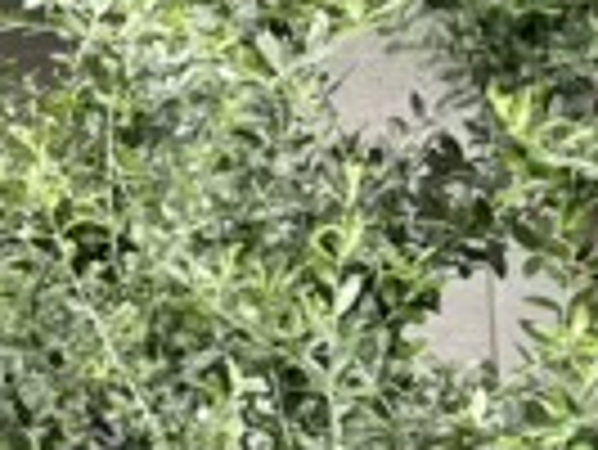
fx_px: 2369
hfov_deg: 12.1
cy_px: 322
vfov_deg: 10.8
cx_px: -746
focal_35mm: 137
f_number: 1.6
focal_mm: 5.96
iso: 40
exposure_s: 1/155
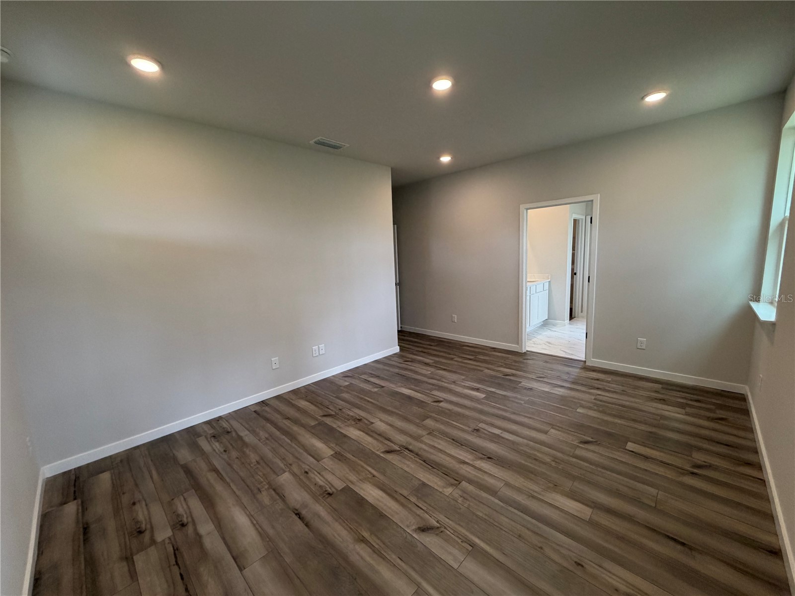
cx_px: 398
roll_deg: +3.4
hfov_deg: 102.1
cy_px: 298
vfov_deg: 85.7
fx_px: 322
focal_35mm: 14
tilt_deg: -5.2
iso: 250
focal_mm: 2.22
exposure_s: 1/120
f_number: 2.2
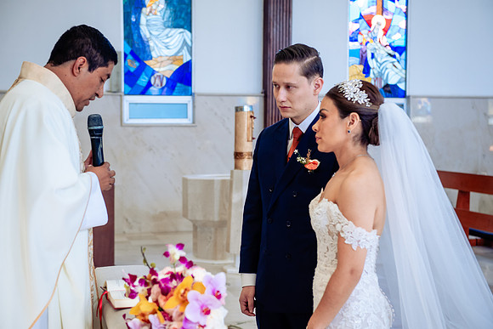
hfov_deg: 34.5
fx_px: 794
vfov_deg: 23.4
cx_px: 246
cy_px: 164
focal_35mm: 58
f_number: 4
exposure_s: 1/100
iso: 640
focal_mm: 58
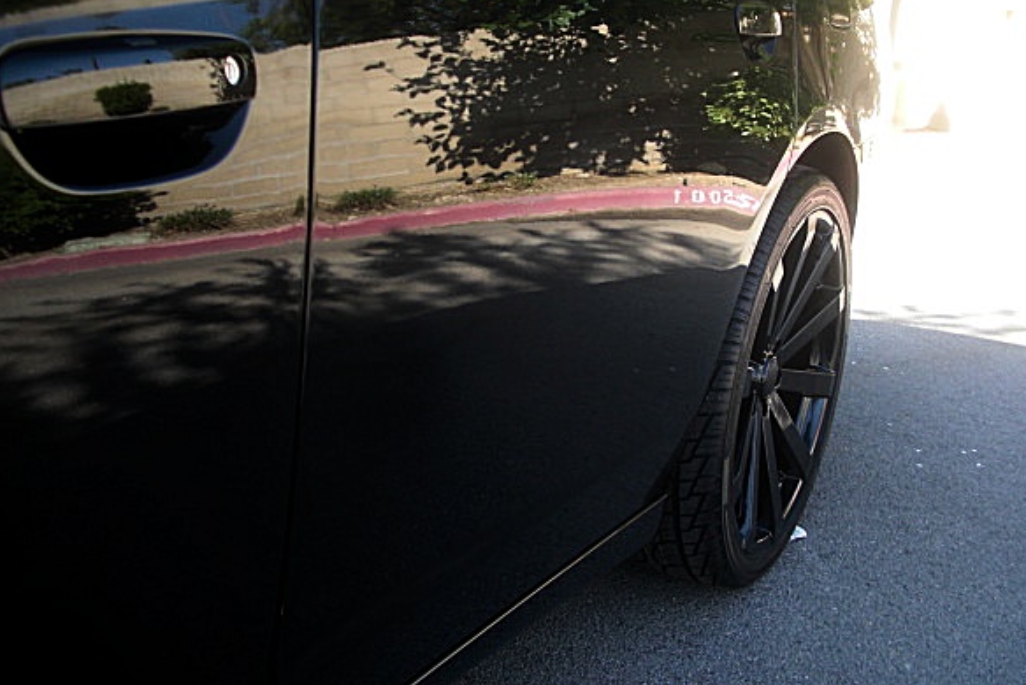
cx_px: 557
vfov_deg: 32.6
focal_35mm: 41
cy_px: 292
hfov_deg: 47.3
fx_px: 1169
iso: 50
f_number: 2.8
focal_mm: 6.3
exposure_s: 1/100
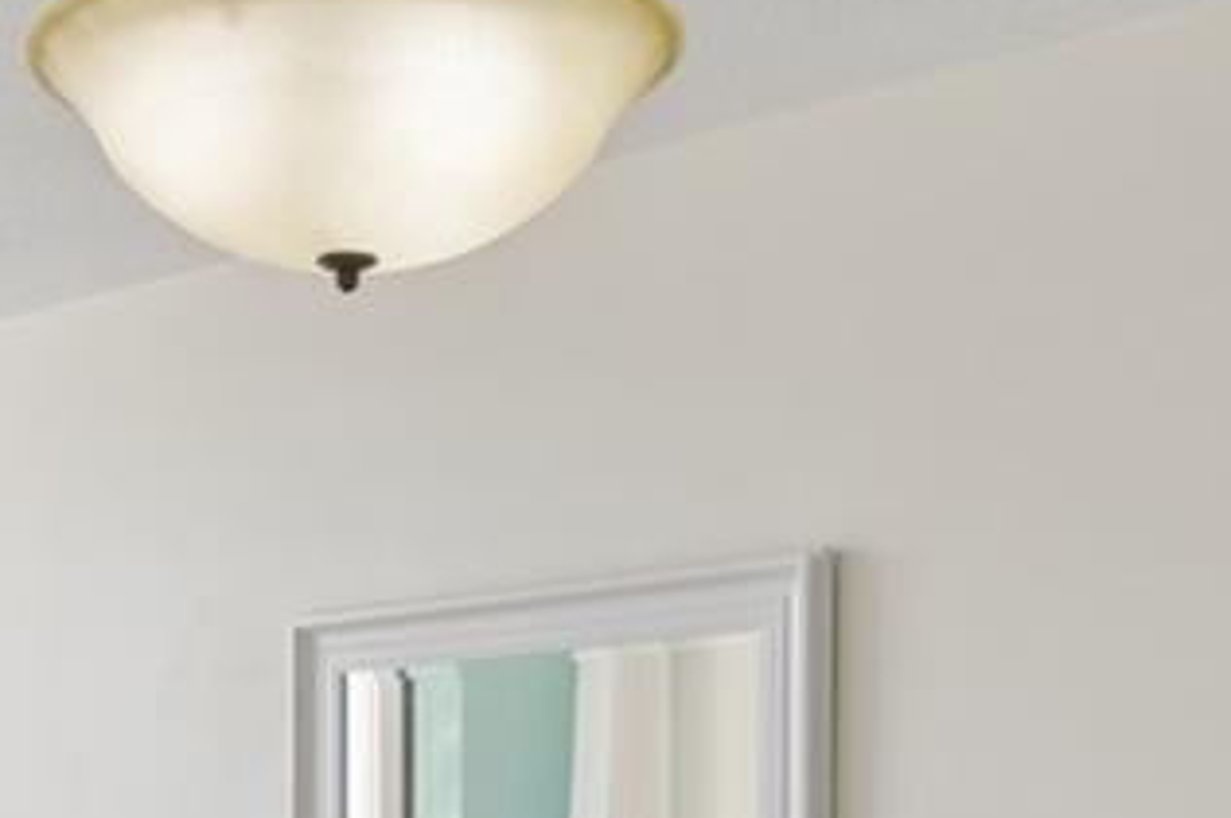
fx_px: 2767
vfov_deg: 16.1
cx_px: 125
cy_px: 1015
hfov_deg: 24.4
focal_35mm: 81
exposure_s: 1/125
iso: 250
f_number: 8
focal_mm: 16
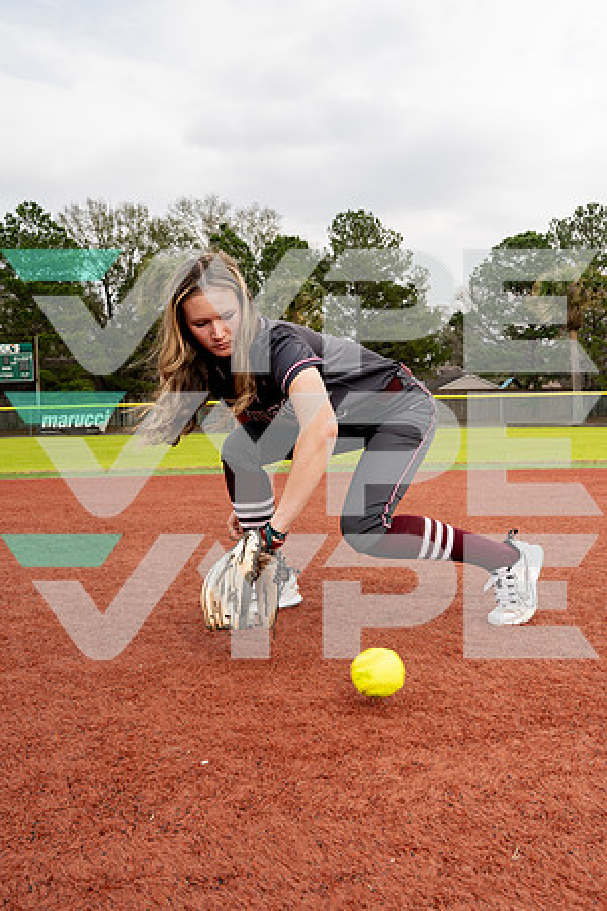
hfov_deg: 37.9
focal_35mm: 35
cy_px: 456
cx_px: 304
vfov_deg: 54.4
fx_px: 885
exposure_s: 1/250
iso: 100
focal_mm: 35
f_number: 8
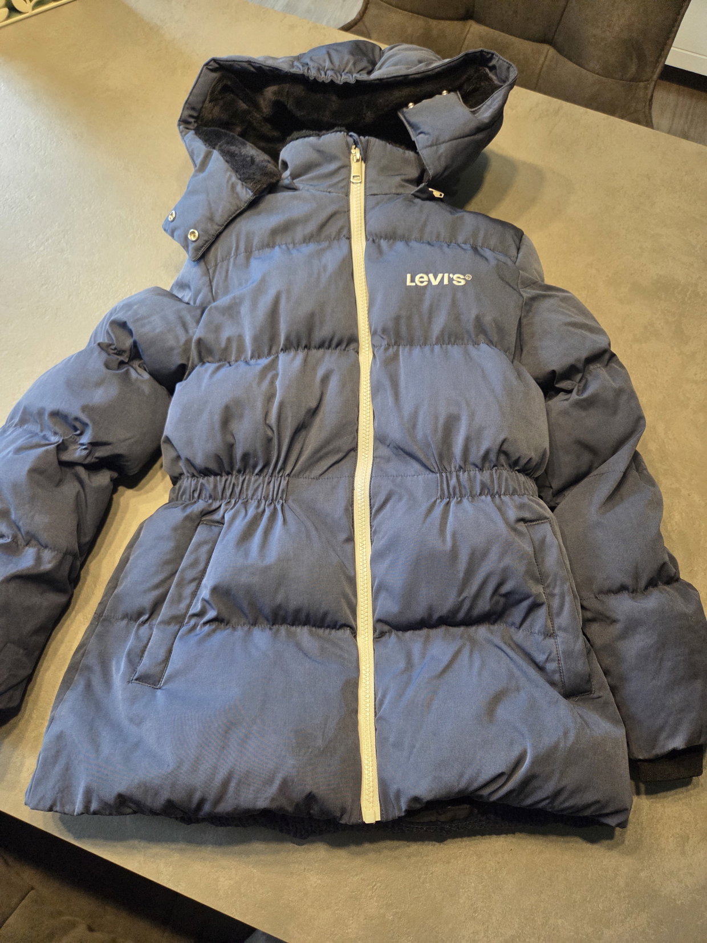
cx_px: 354
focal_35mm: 23
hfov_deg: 58.9
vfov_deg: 73.9
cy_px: 472
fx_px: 626
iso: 500
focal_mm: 5.4
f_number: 1.8
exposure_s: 1/100
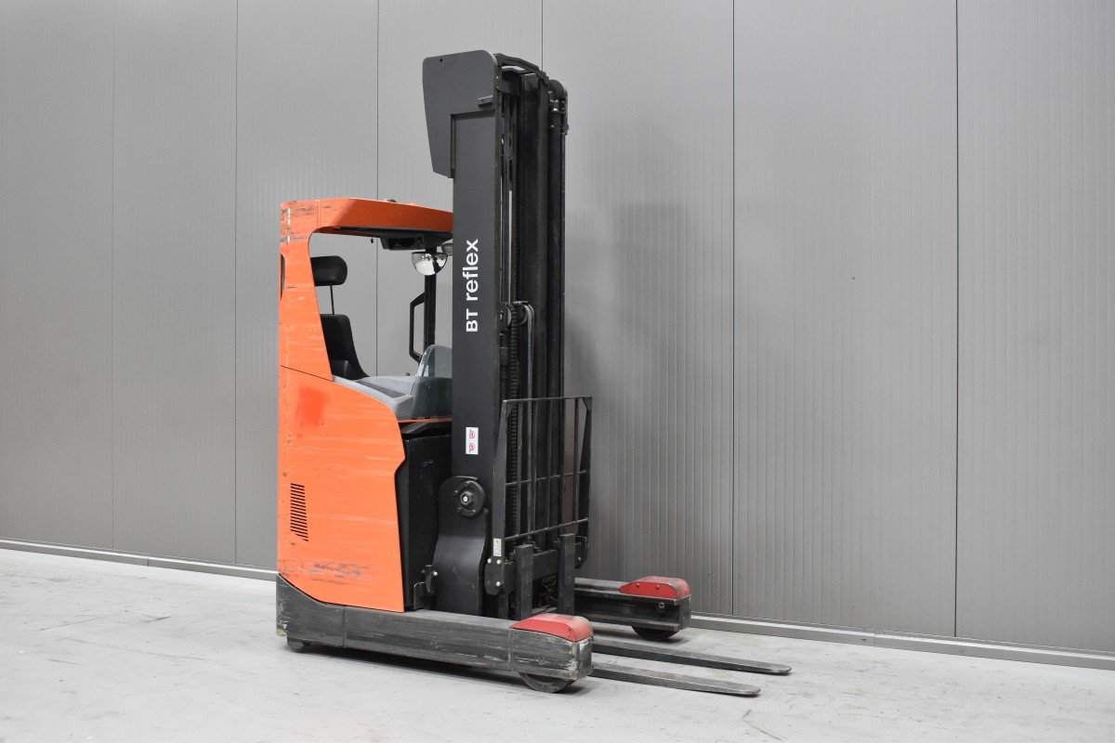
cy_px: 372
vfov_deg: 34.2
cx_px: 558
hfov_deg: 49.6
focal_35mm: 39
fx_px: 1208
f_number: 5.6
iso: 1250
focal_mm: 26
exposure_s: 1/25
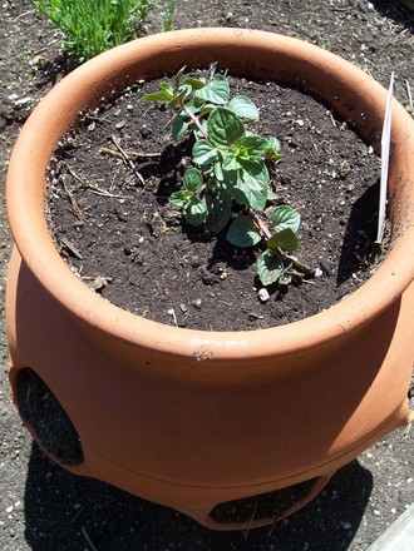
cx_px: 207
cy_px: 276
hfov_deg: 37.7
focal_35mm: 38
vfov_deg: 49.0
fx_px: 606
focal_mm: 8
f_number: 4.8
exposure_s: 1/350
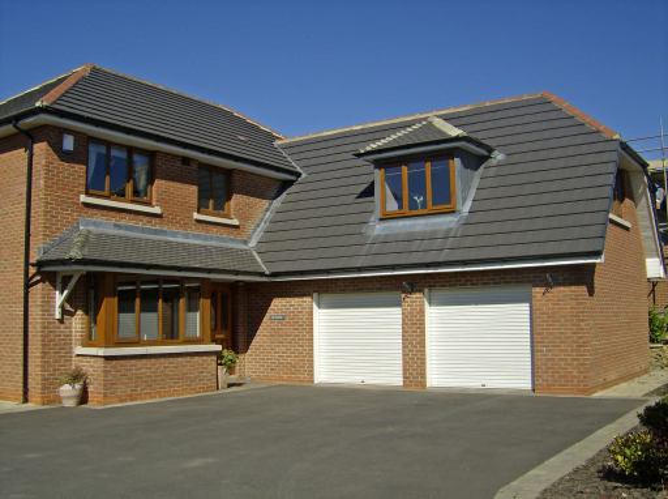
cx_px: 334
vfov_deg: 39.5
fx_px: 693
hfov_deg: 51.4
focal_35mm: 36
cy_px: 250
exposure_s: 1/1037
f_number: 4.7
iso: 100
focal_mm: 6
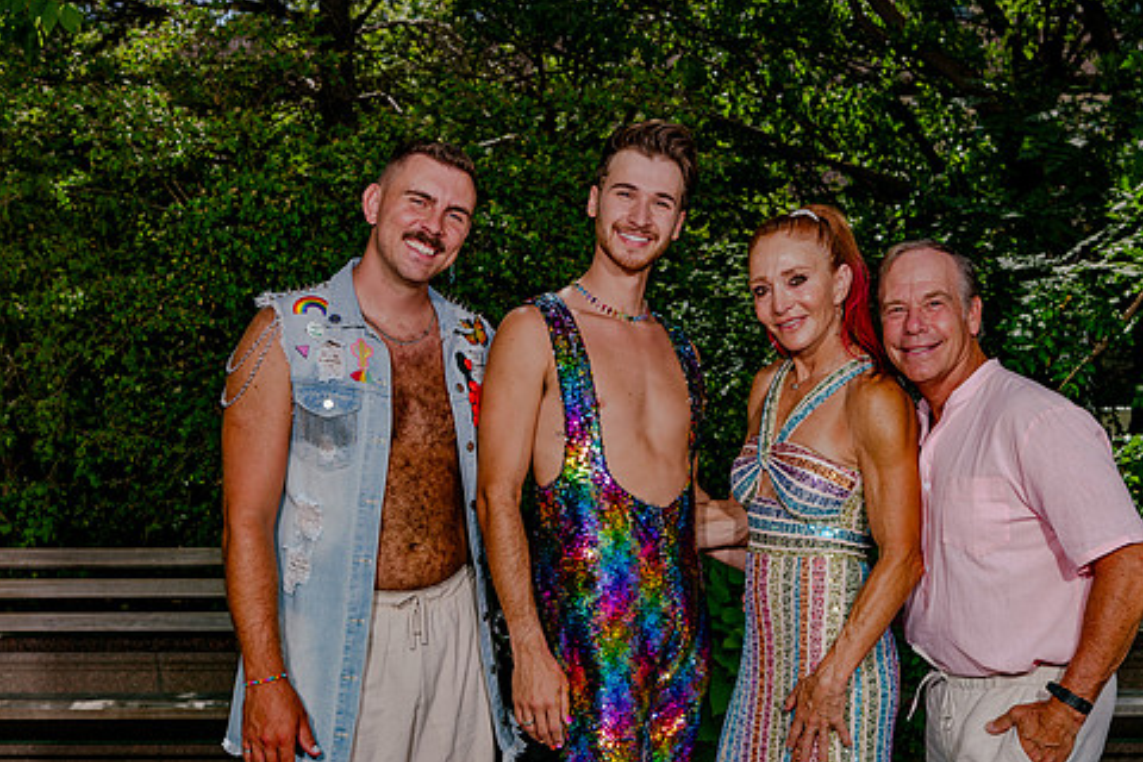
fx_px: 1778
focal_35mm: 56
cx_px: 644
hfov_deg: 35.6
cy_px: 403
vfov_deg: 24.2
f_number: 8
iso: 200
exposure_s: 1/320
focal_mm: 45
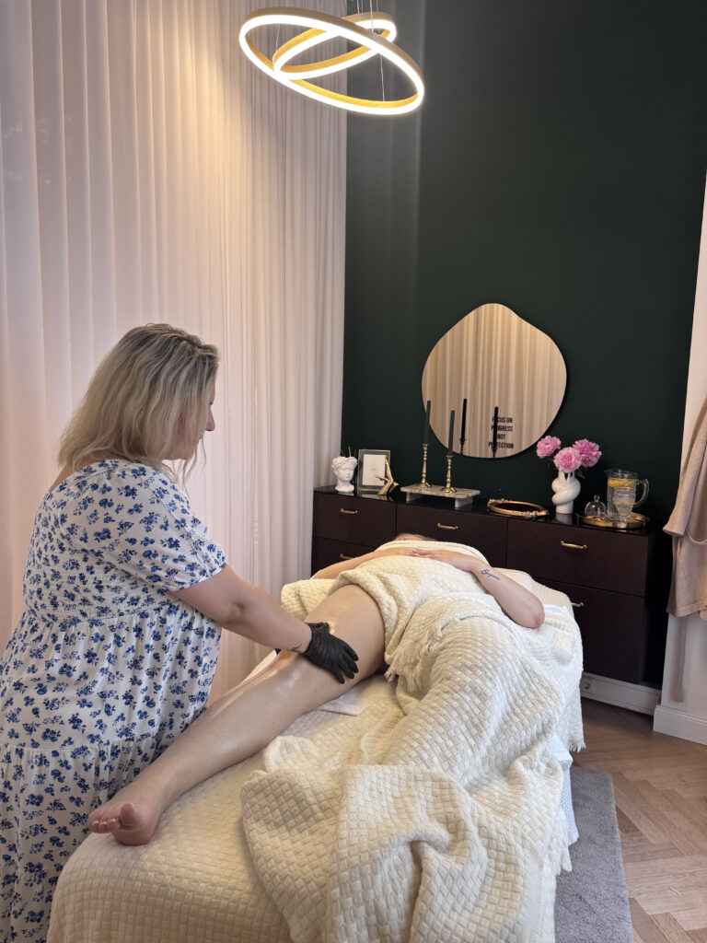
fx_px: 654
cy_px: 472
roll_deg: -2.1
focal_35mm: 24
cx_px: 354
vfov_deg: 71.6
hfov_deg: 56.8
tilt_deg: -6.6
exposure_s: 1/120
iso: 200
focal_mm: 6.76
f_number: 1.78
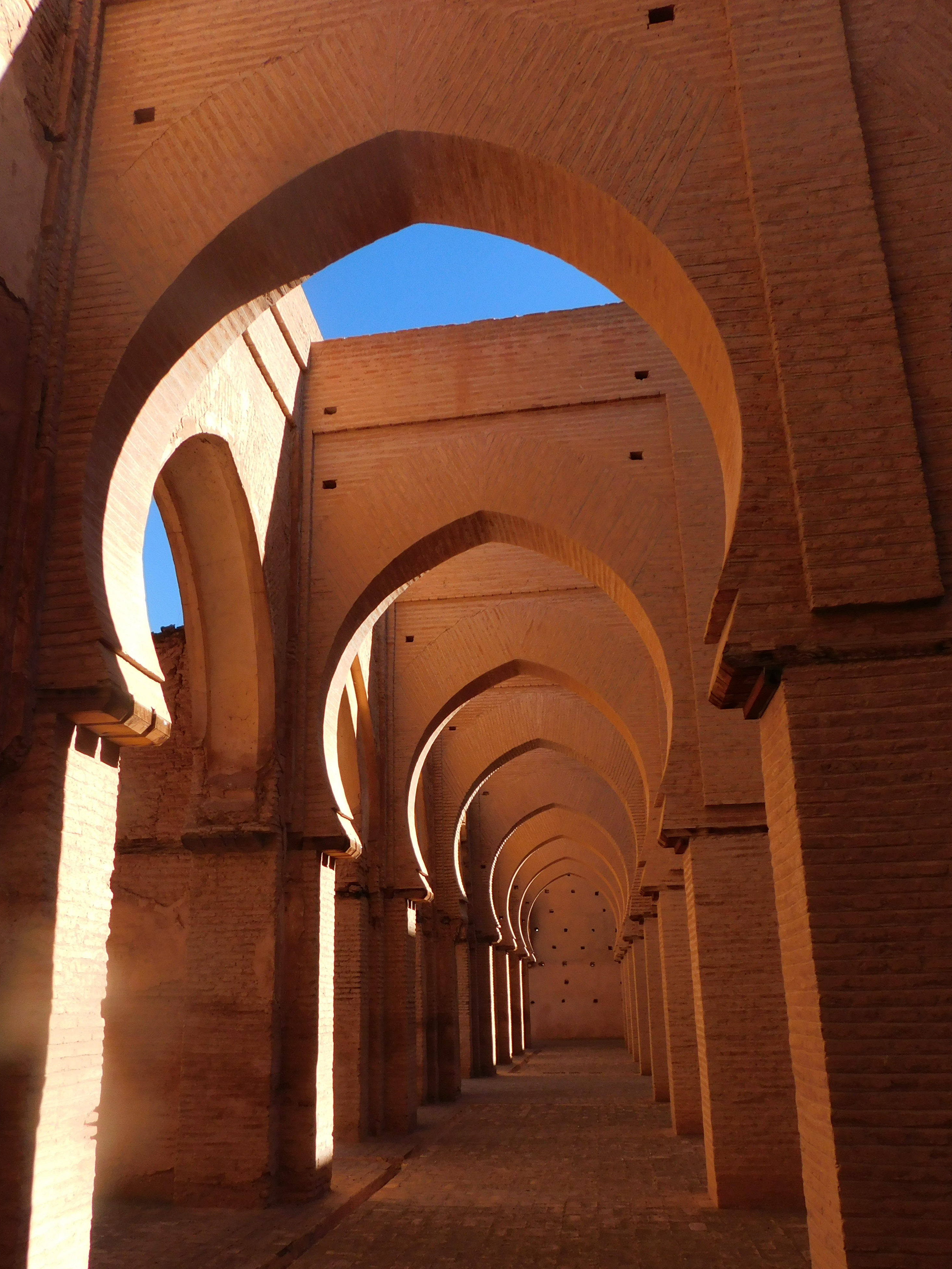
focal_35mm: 27
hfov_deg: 51.2
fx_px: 990
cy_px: 724
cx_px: 420
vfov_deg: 65.0
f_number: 3
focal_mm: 4
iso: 125
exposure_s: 1/1000
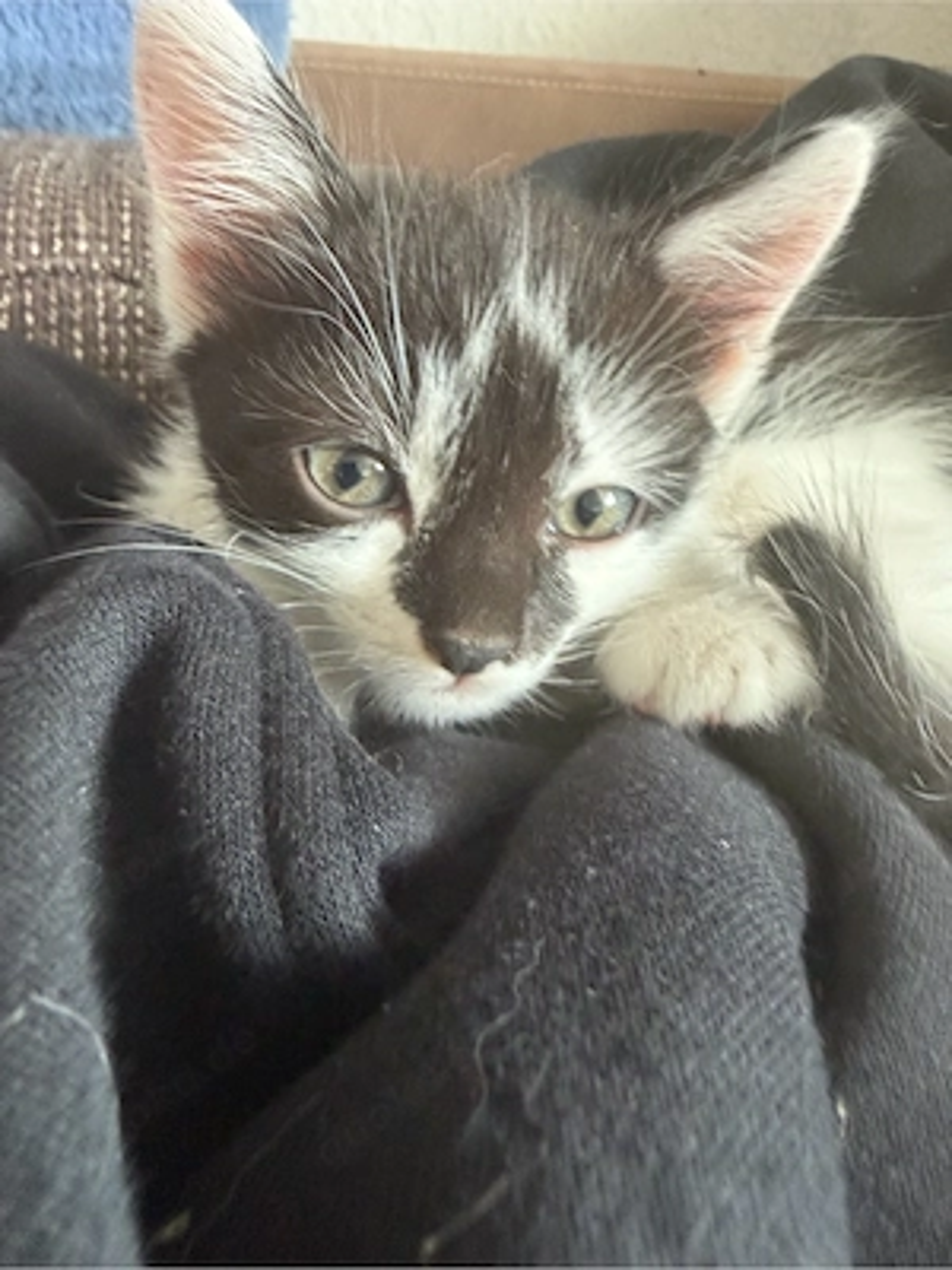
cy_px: 635
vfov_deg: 71.6
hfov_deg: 56.8
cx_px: 476
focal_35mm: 24
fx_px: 880
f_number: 2.2
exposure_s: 1/60
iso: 640
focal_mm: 2.22
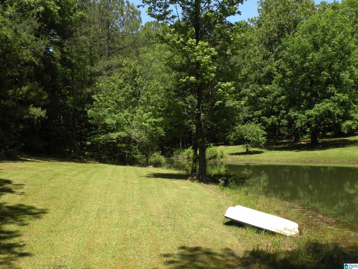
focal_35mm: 42
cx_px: 179
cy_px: 134
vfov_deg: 34.3
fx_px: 434
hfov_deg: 44.8
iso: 64
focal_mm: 7.4
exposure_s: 1/181
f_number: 5.6
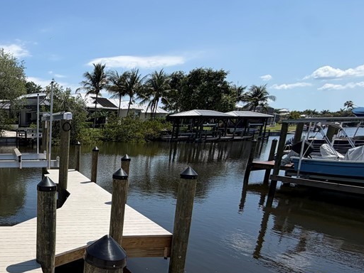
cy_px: 199
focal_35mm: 28
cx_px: 21
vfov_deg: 48.2
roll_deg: +1.1
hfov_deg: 53.5
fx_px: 294
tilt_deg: -15.6
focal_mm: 2.22
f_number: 2.2
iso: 20
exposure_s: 1/1068
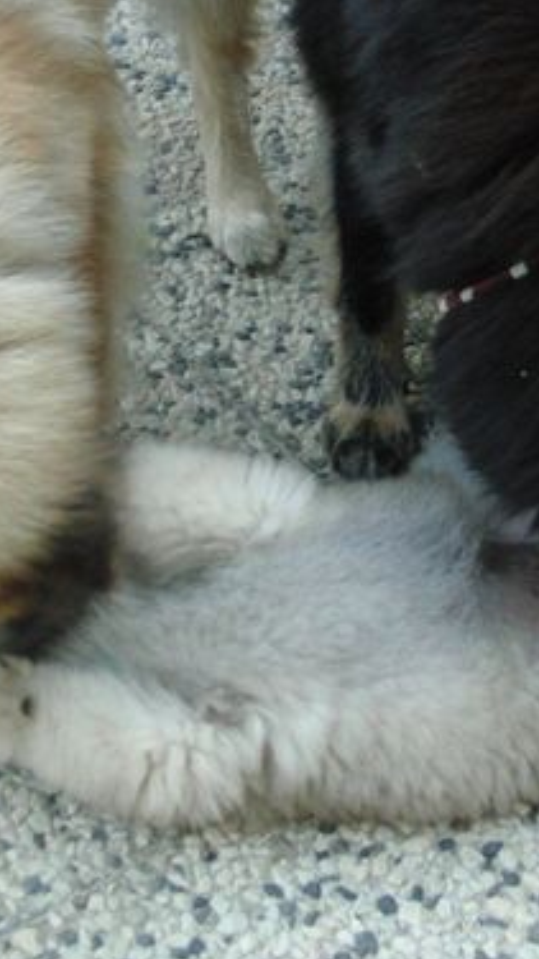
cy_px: 404
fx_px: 2261
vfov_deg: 23.9
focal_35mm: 89
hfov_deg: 13.6
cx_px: 289
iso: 400
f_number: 3.8
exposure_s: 1/80
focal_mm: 8.86
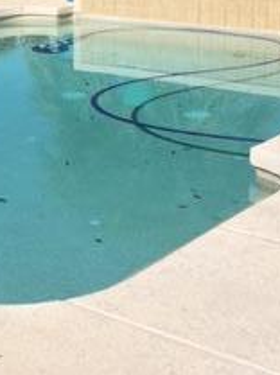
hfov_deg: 16.2
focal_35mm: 89
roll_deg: -0.2
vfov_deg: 21.8
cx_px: 4
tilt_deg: -9.7
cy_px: 79
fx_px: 963
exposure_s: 1/3300
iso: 32
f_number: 2.2
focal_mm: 4.15
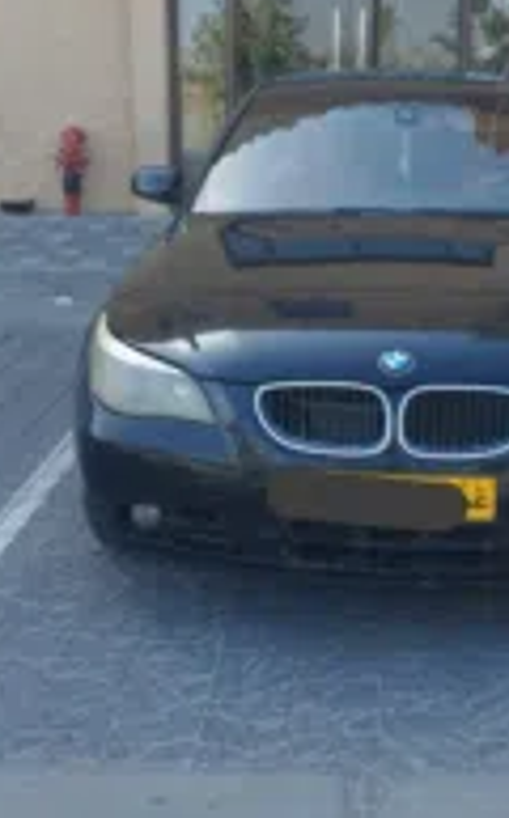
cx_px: 386
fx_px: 1225
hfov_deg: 23.2
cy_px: 454
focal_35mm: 55
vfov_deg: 36.9
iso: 50
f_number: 1.89
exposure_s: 1/324
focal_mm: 5.95
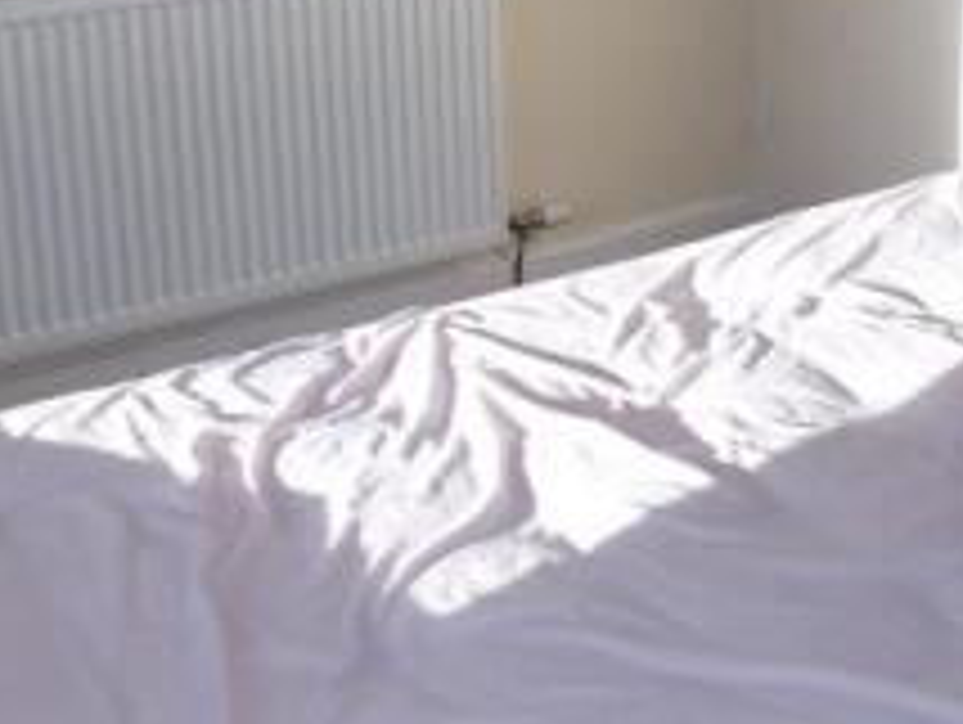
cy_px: -16
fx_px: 1894
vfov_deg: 20.9
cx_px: 862
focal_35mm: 68
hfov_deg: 27.5
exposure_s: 1/200
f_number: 4
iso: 100
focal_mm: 4.5
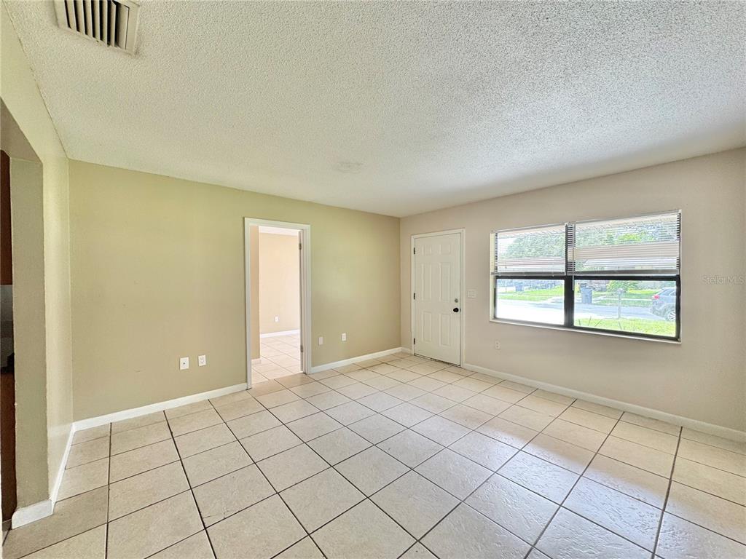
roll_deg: +0.1
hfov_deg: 102.1
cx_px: 373
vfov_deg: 85.7
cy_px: 280
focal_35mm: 14
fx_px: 302
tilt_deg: -0.8
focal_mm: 2.22
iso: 80
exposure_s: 1/99
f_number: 2.2
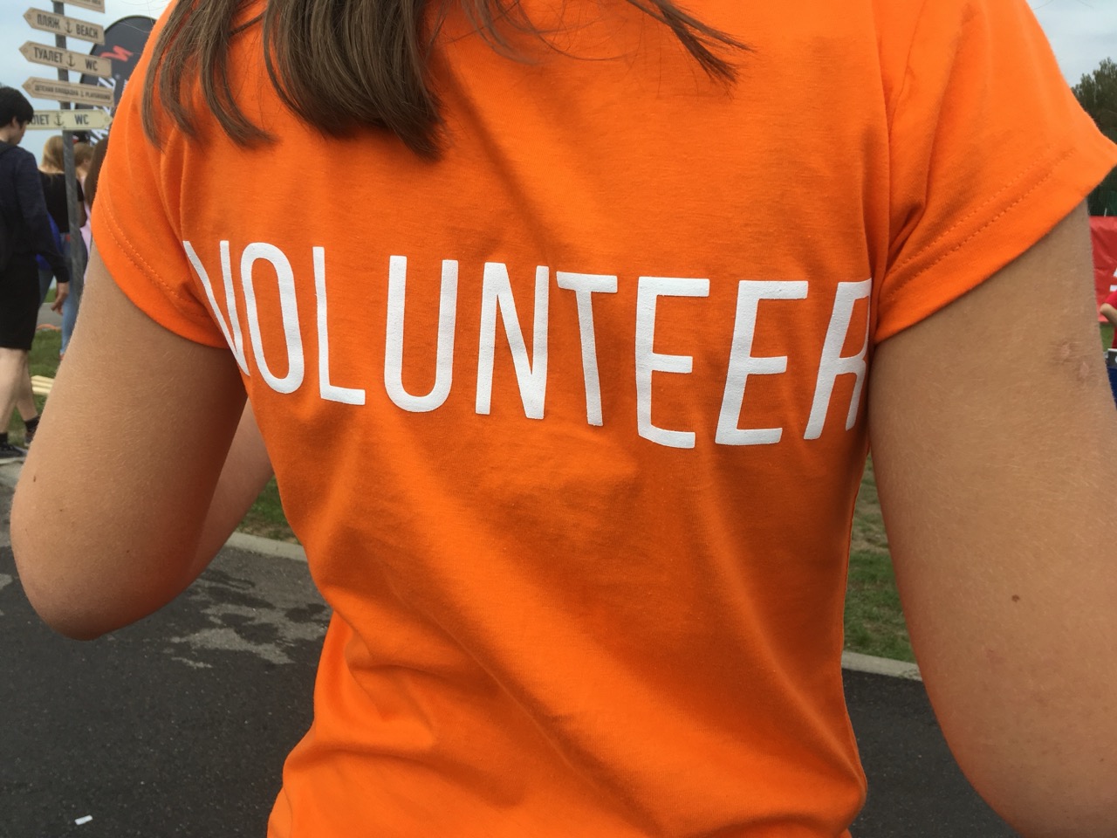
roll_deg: -0.6
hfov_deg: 61.7
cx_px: 558
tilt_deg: -12.3
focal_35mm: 29
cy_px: 419
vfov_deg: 48.2
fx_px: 936
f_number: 2.2
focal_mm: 4.2
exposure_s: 1/478
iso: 25
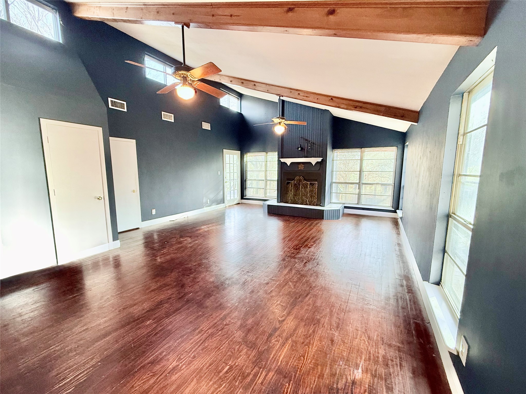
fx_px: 213
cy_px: 197
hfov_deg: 102.1
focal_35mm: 14
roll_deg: -0.6
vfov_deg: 85.7
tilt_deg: -7.8
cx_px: 263
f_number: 2.2
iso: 200
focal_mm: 2.22
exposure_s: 1/60
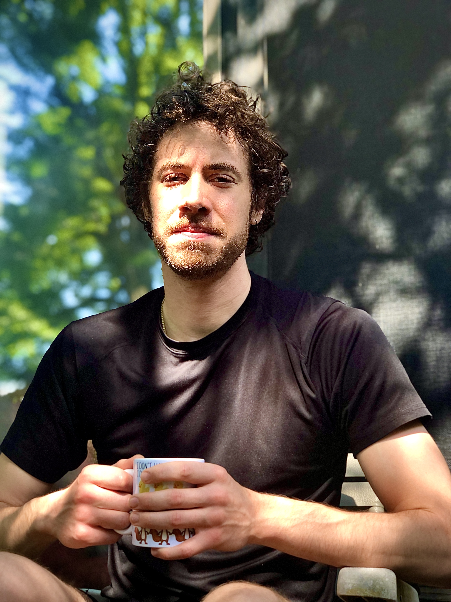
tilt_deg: +14.7
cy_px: 301
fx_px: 990
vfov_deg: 33.8
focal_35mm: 57
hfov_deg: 25.7
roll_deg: +0.0
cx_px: 226
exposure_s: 1/60
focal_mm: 6.6
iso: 25
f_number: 2.8
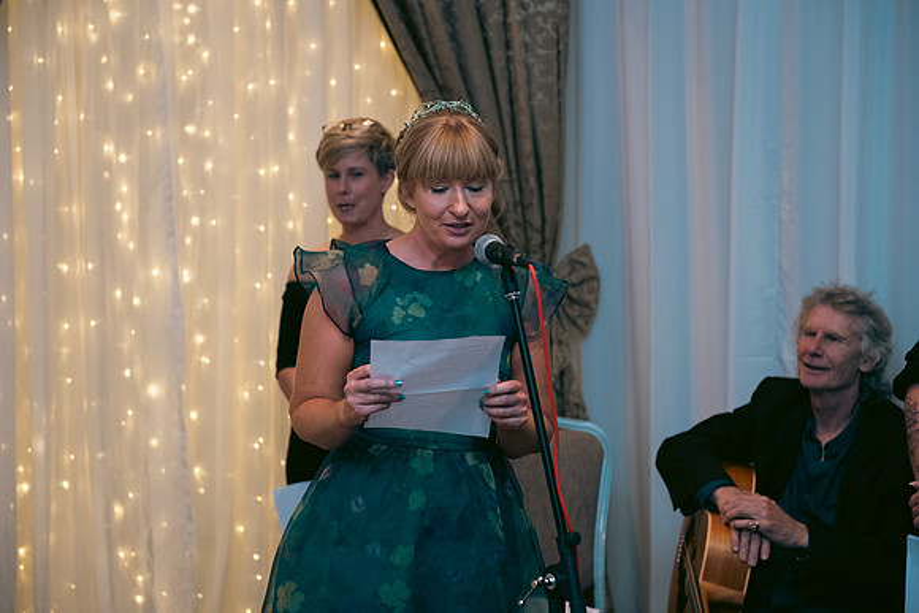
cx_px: 460
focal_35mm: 70
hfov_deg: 28.8
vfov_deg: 19.5
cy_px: 306
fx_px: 1787
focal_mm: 70
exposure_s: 1/160
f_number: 3.5
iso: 800
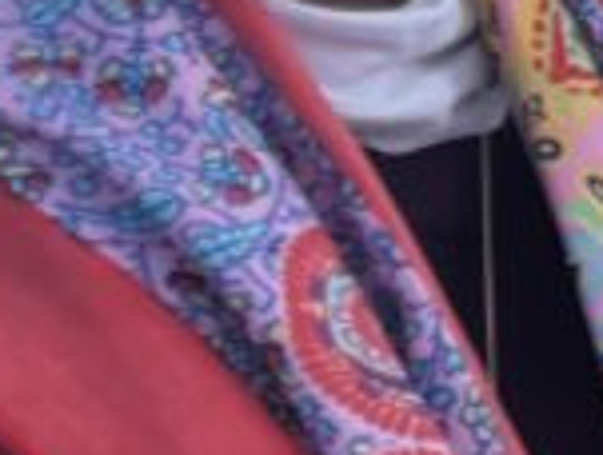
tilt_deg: +3.2
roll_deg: -4.1
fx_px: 3597
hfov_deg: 7.7
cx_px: 2089
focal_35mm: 206
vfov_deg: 7.2
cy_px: -132
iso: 50
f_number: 1.6
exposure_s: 1/967
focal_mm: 5.1
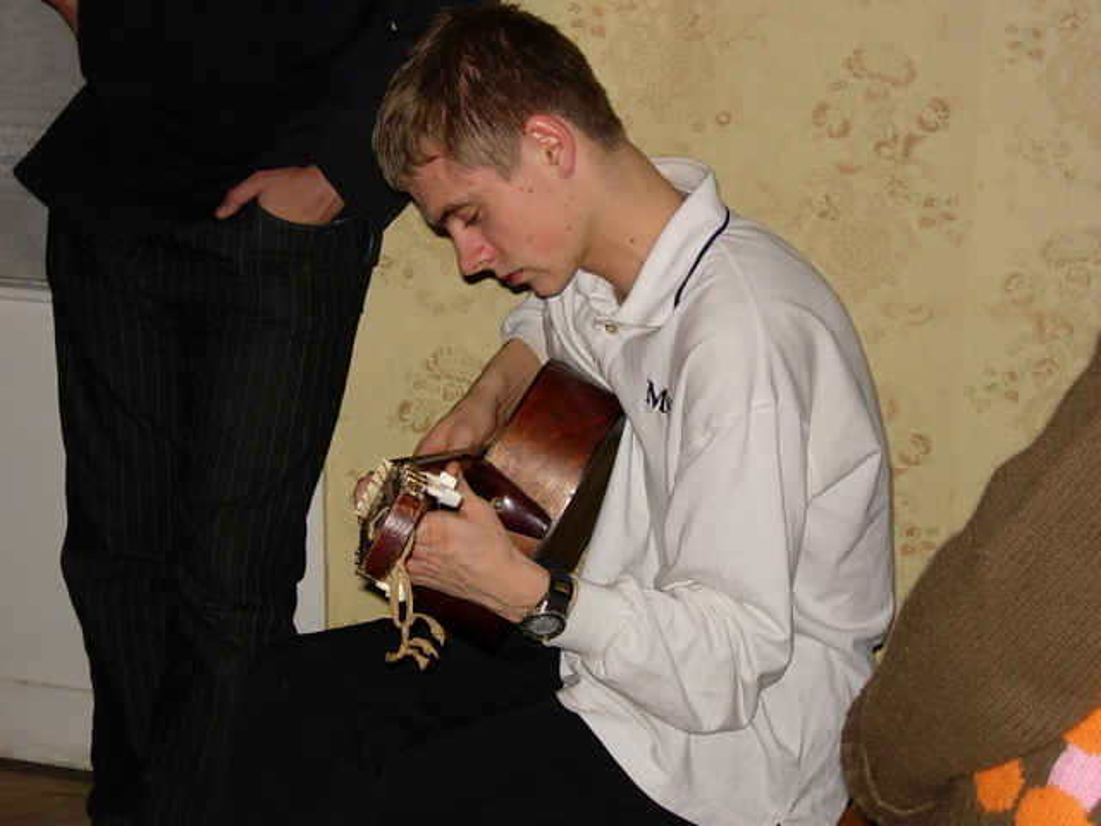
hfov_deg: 23.8
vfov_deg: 18.0
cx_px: 550
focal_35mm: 82
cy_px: 413
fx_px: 2608
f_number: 4
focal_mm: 17
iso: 79
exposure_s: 1/64
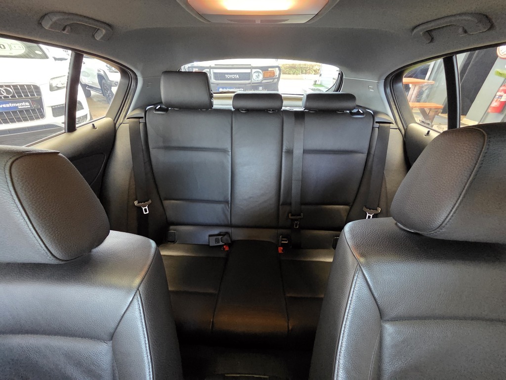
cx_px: 253
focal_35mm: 13
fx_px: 190
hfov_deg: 106.2
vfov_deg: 89.9
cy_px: 190
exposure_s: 1/78
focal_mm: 2.2
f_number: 2.2
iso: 2000
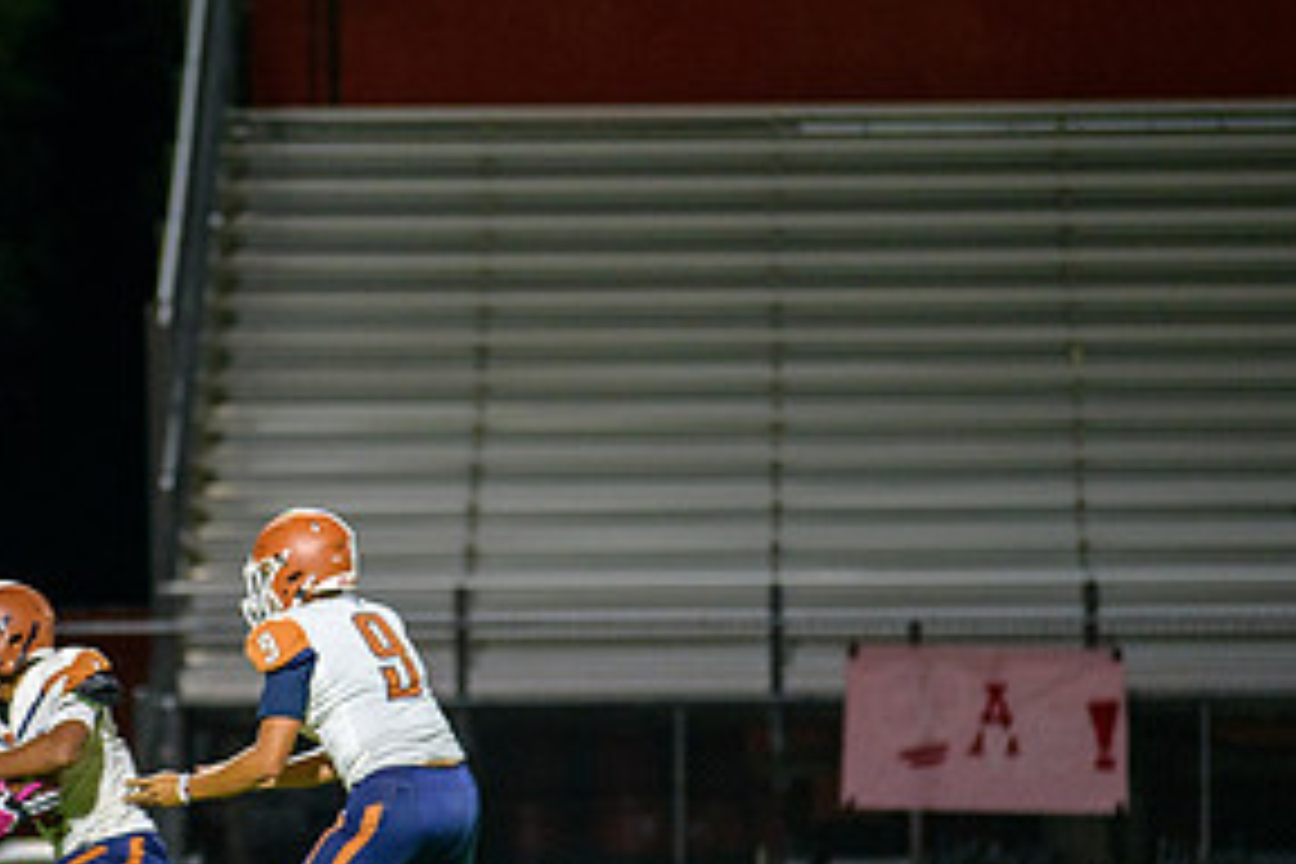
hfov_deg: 5.1
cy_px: 614
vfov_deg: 3.4
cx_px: 266
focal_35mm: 403
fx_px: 14507
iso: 1600
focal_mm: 200
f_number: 2.8
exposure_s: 1/250
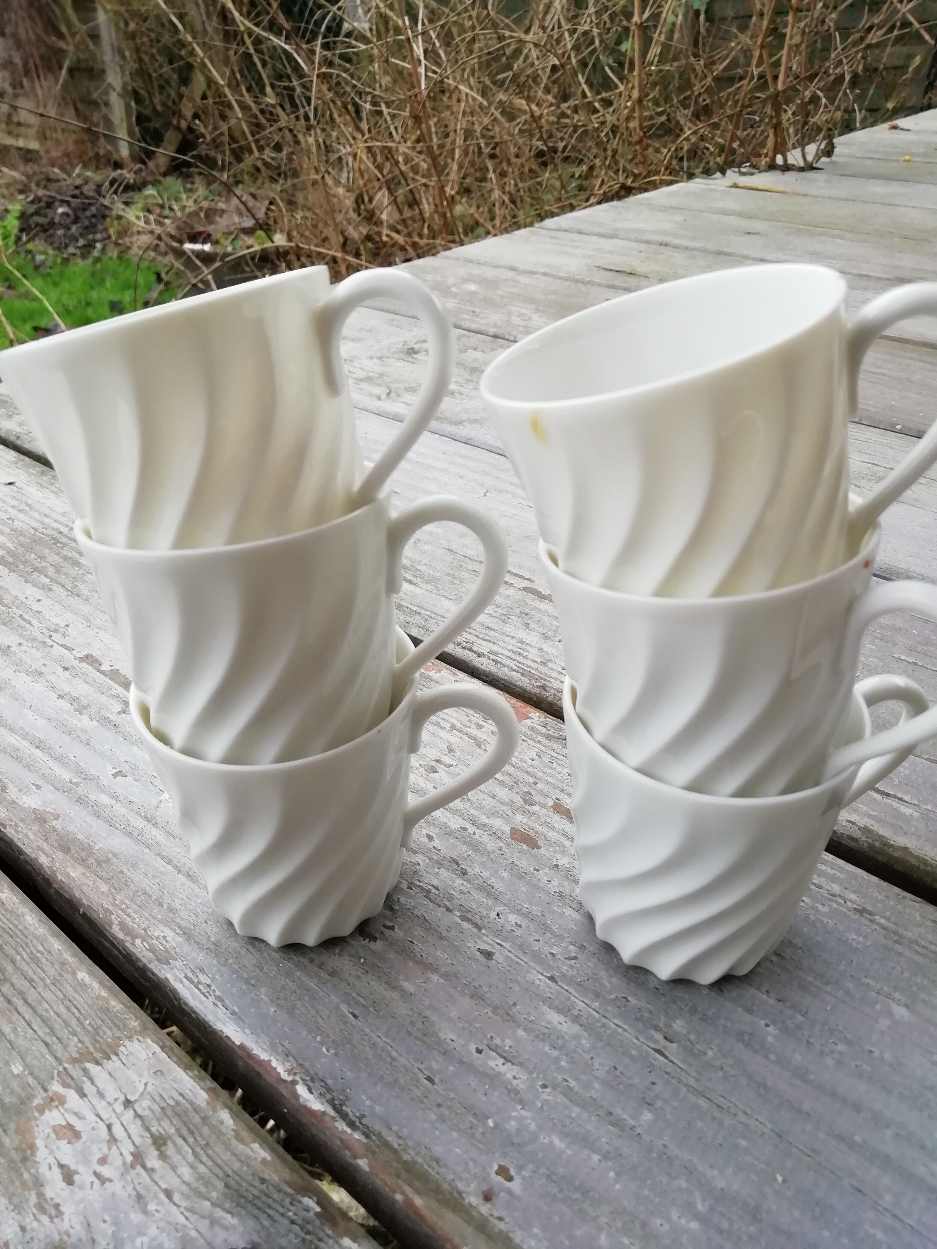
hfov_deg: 53.1
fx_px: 938
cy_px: 624
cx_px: 468
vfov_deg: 67.3
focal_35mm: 26
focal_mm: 3.21
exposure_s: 1/100
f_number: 2.2
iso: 100
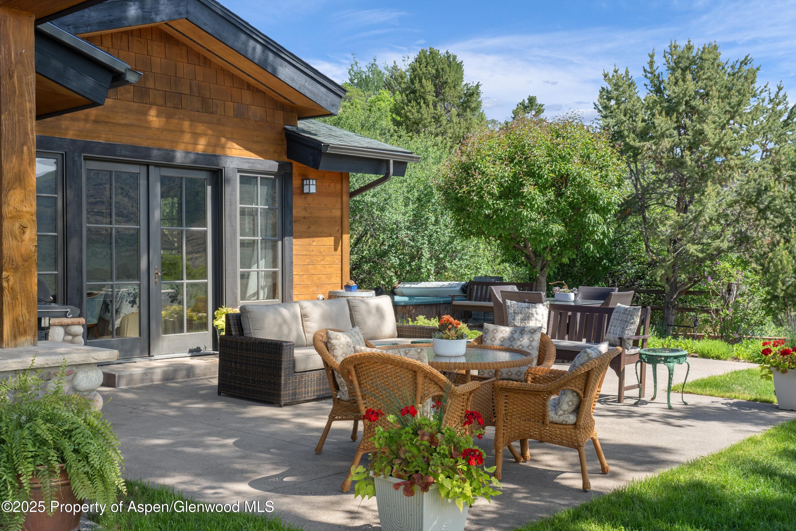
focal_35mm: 40
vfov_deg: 33.4
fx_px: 884
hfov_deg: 48.5
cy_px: 266
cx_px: 398
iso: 100
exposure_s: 1/15
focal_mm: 40
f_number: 10
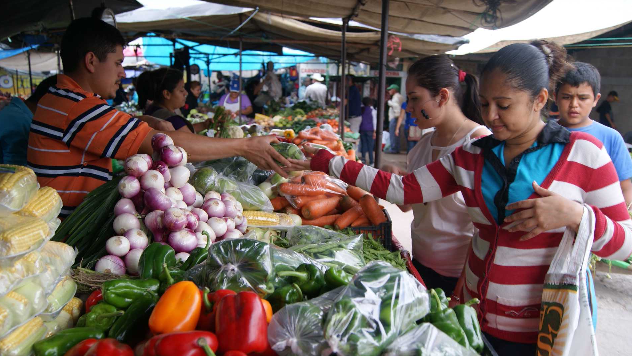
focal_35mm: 35
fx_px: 587
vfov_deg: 33.6
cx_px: 319
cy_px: 213
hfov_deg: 56.6
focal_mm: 22
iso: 100
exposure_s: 1/125
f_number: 4
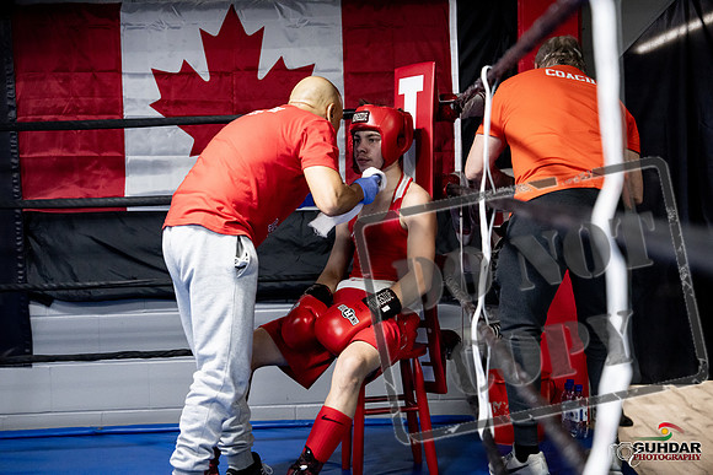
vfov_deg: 19.5
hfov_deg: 28.8
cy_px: 238
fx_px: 1387
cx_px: 356
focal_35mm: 70
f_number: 2.8
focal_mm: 70
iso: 8000
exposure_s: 1/1000
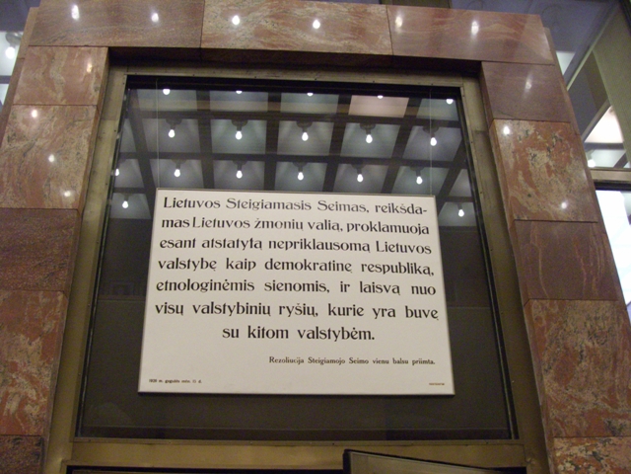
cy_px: 237
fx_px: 656
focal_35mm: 36
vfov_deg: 39.7
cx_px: 316
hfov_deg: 51.4
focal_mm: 6
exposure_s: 1/30
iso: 320
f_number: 2.7
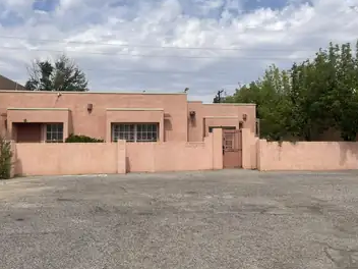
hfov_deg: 58.3
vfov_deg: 45.4
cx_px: 171
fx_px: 321
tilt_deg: +2.5
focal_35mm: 31
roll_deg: +0.3
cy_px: 126
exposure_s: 1/5376
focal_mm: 5.1
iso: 32
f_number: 1.6
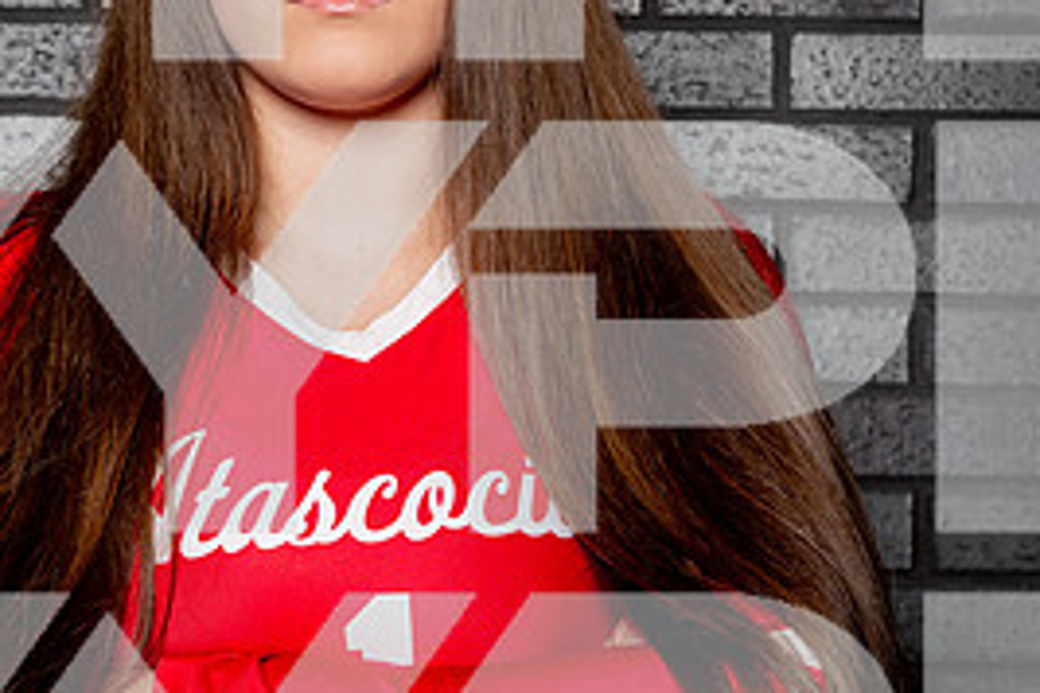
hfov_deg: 23.3
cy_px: 329
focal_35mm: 87
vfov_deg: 15.7
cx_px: 393
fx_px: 2513
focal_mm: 40
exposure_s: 1/125
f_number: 5.6
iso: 100
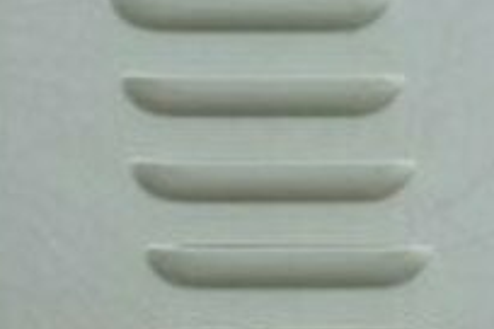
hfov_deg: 10.0
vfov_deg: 6.8
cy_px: 524
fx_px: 2744
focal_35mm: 200
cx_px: 695
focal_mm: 34
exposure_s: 1/60
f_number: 7.1
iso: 100
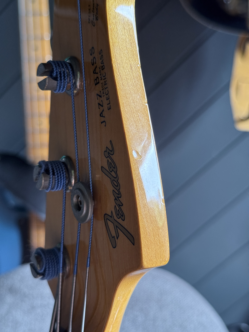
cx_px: 124
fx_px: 460
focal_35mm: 48
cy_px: 166
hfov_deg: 30.3
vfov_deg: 39.7
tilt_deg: -19.0
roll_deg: -0.4
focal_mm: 6.76
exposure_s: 1/60
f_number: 1.78
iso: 250
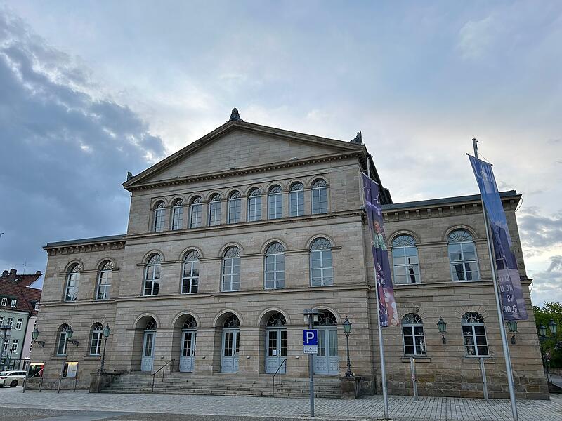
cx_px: 281
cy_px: 210
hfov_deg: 67.3
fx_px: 422
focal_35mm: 26
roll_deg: -0.8
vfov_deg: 53.1
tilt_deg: +19.8
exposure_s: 1/397
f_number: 1.5
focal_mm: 5.7
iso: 50
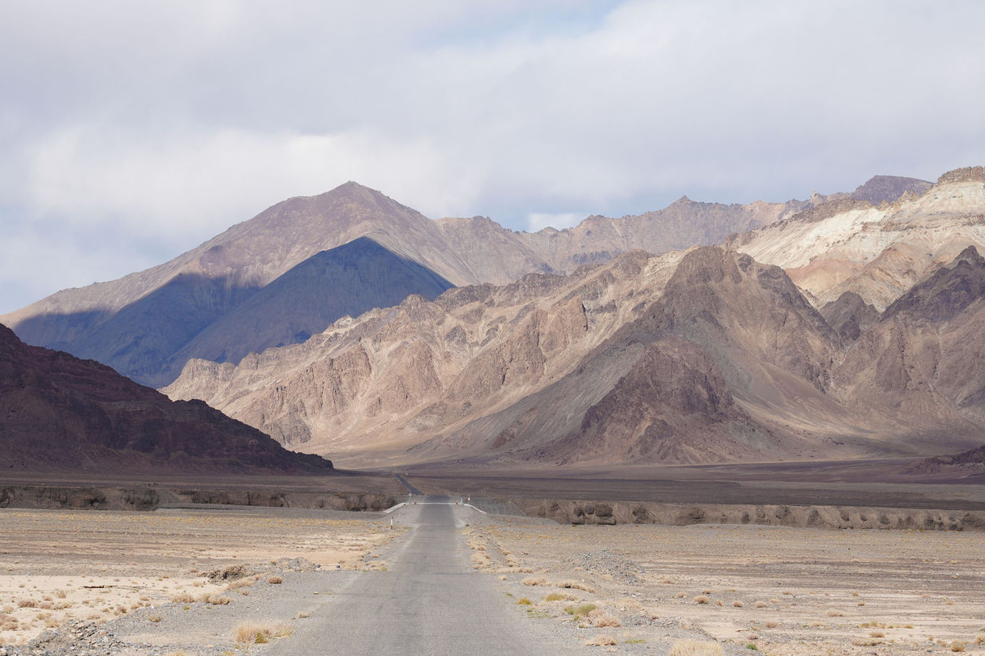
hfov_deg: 15.5
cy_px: 363
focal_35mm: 132
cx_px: 452
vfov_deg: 10.4
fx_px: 3611
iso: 100
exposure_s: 1/250
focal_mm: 104
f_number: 9
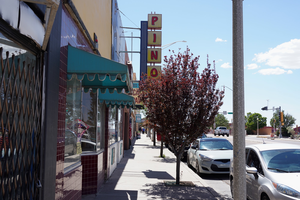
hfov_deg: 47.4
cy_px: 100
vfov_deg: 32.6
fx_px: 342
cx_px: 150
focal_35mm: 41
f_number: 10
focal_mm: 41
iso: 100
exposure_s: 1/100
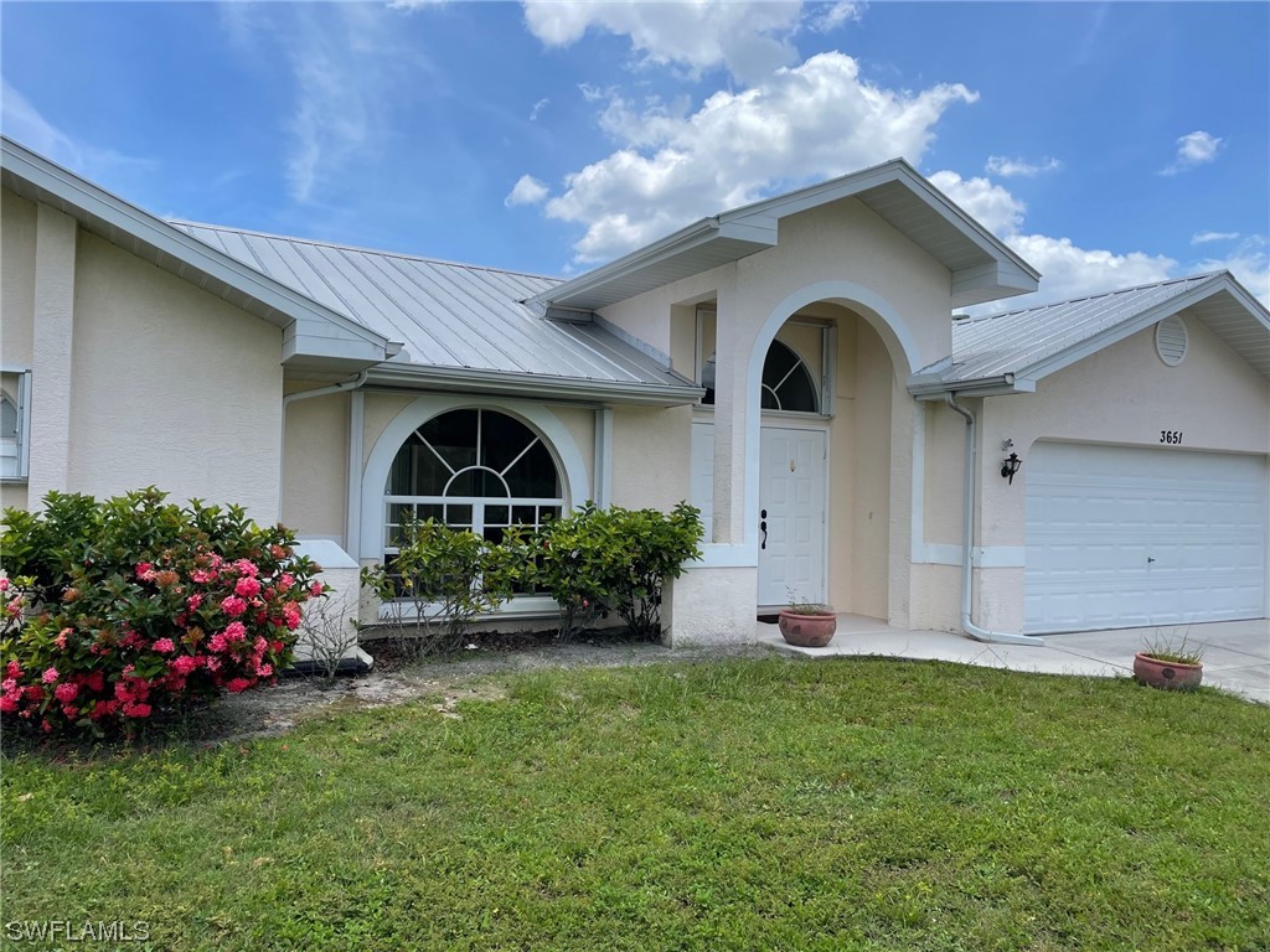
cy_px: 476
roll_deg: -0.8
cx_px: 635
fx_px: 954
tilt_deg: +1.9
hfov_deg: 67.3
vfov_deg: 53.1
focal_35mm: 26
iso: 32
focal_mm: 4.2
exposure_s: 1/3610
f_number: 1.6
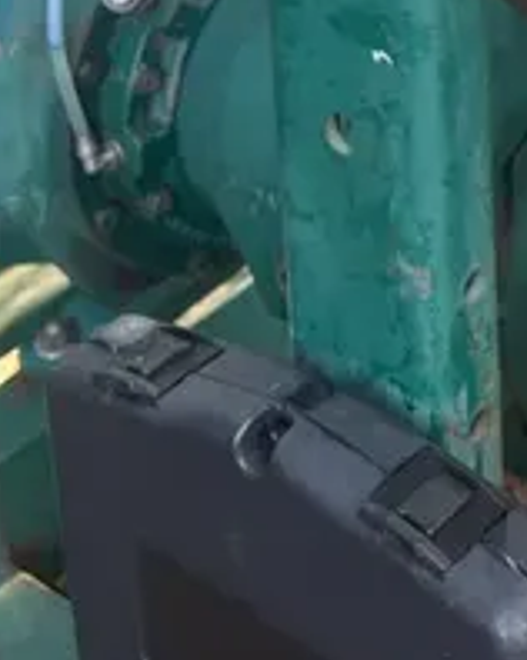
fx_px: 1835
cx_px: 637
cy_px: -368
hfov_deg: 15.7
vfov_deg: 17.9
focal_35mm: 94
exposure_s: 1/122
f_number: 1.6
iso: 80
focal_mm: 5.1
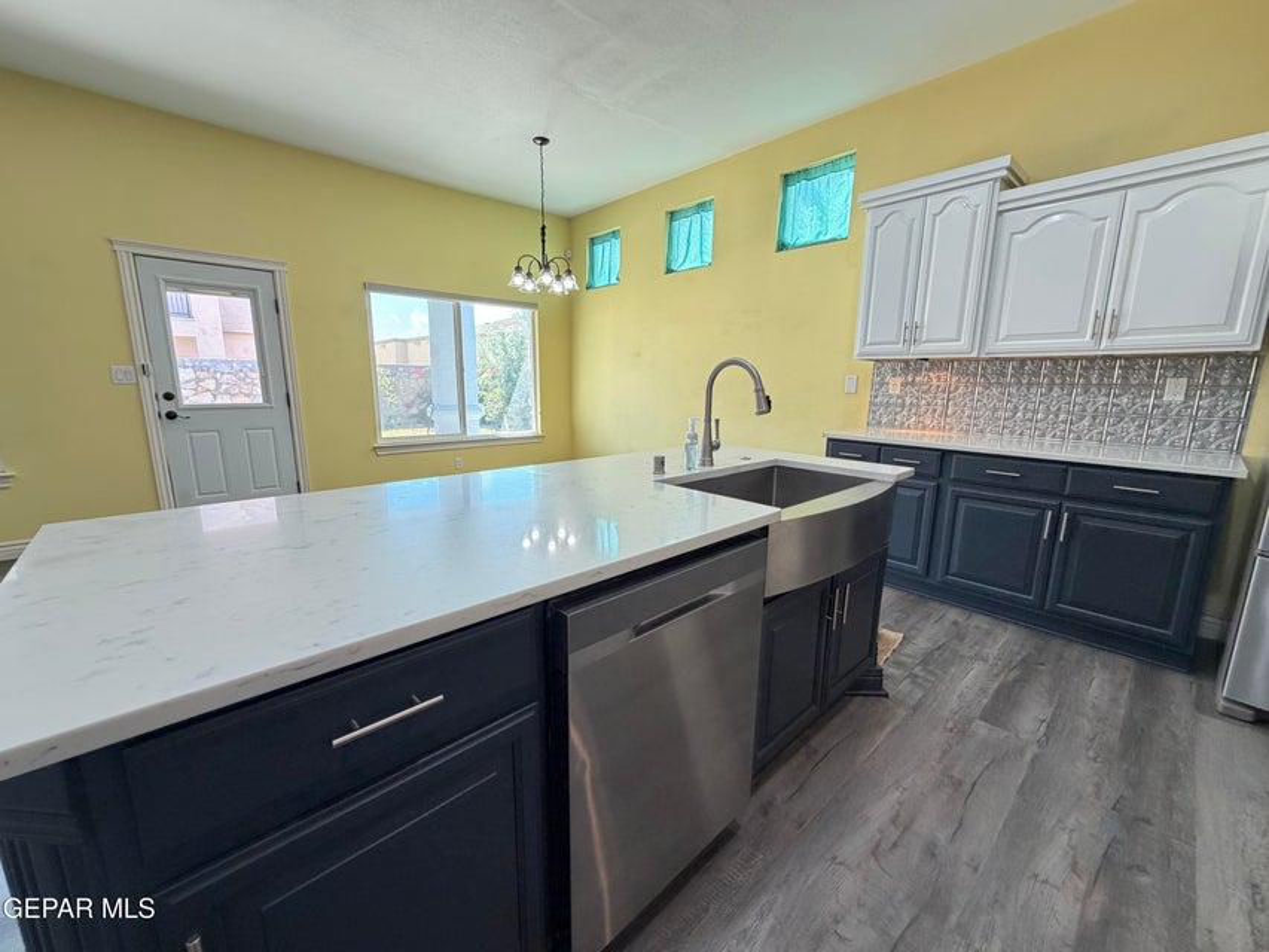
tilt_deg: -10.5
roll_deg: -0.3
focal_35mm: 14
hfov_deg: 102.1
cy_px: 476
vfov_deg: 85.7
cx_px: 634
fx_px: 513
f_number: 2.2
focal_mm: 2.22
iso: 400
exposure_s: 1/60
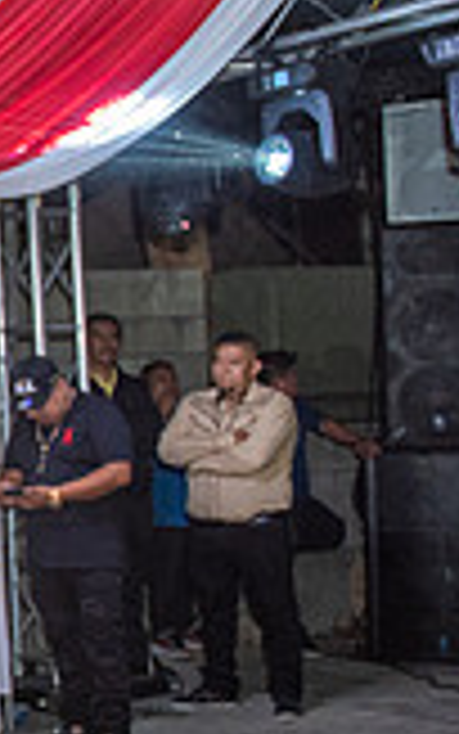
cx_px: -630
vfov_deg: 23.8
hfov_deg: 12.1
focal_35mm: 87
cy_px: 358
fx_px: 1740
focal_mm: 24
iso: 800
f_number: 3.2
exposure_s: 1/160
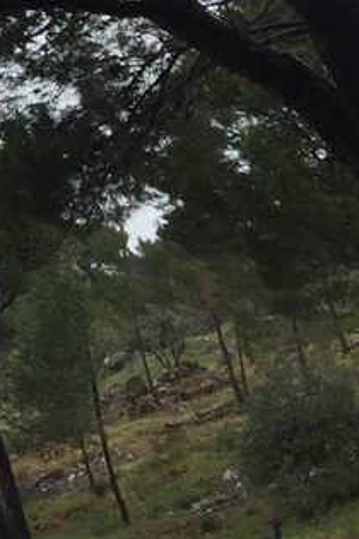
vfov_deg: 13.4
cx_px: -880
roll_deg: -2.4
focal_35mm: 153
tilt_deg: +14.2
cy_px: 149
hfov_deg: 7.4
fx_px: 2288
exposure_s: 1/1464
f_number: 2.2
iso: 32
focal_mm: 4.15
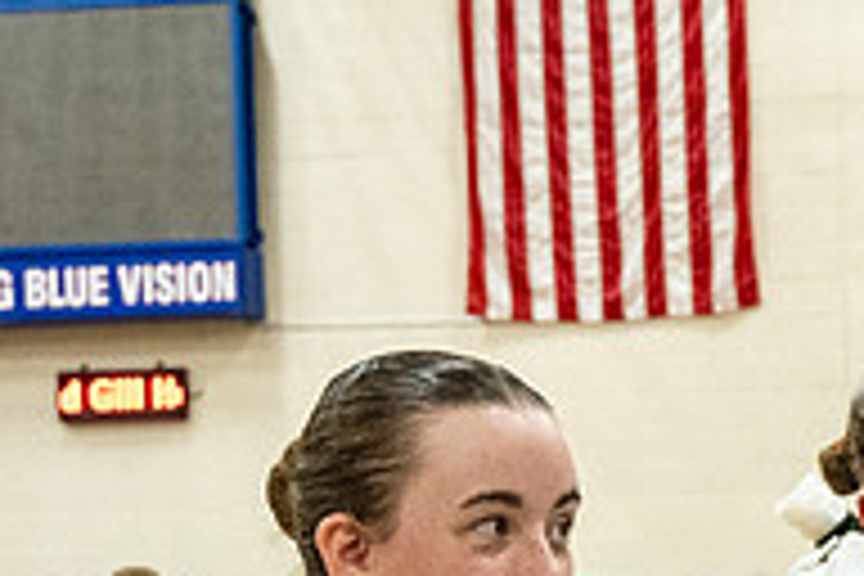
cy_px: 790
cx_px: 1012
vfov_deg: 12.4
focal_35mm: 106
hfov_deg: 18.4
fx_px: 2544
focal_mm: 35
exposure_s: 1/800
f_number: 4
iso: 8000
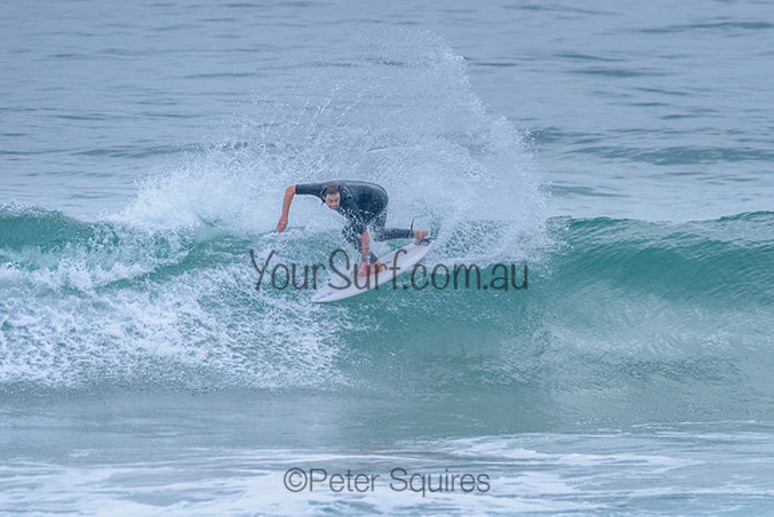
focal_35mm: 613
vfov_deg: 2.2
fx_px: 13179
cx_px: 474
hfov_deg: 3.4
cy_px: 281
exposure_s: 1/2000
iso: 2000
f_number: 5.6
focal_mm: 500
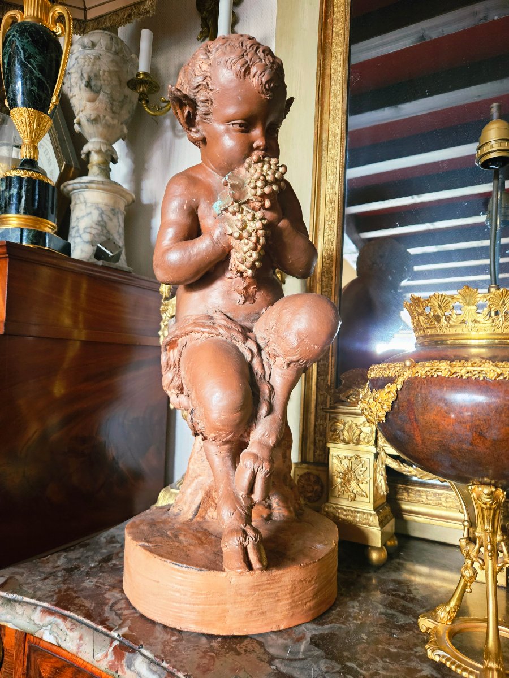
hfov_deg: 58.9
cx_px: 254
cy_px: 339
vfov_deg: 73.9
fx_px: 451
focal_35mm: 23
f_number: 1.8
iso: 800
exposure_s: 1/25.1
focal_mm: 5.4
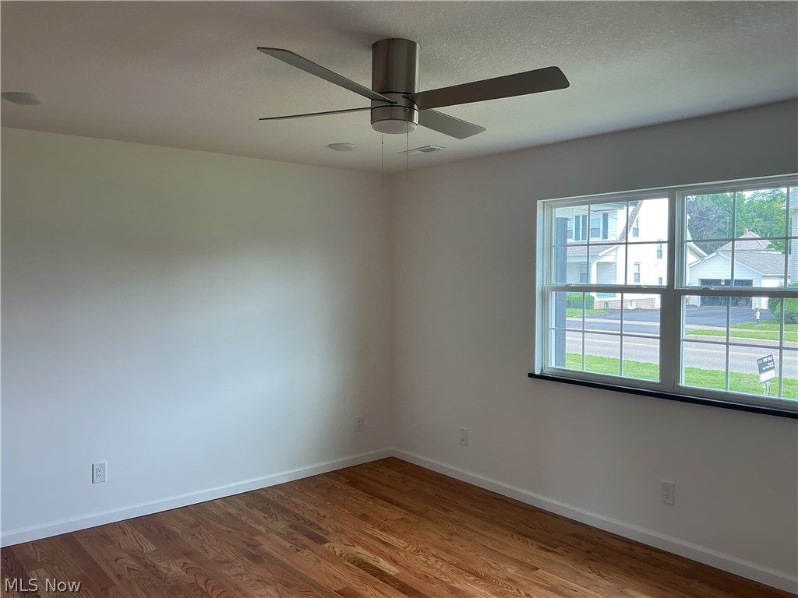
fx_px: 669
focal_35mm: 29
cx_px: 399
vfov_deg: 48.2
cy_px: 299
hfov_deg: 61.7
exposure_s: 1/120
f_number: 1.8
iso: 40
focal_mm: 3
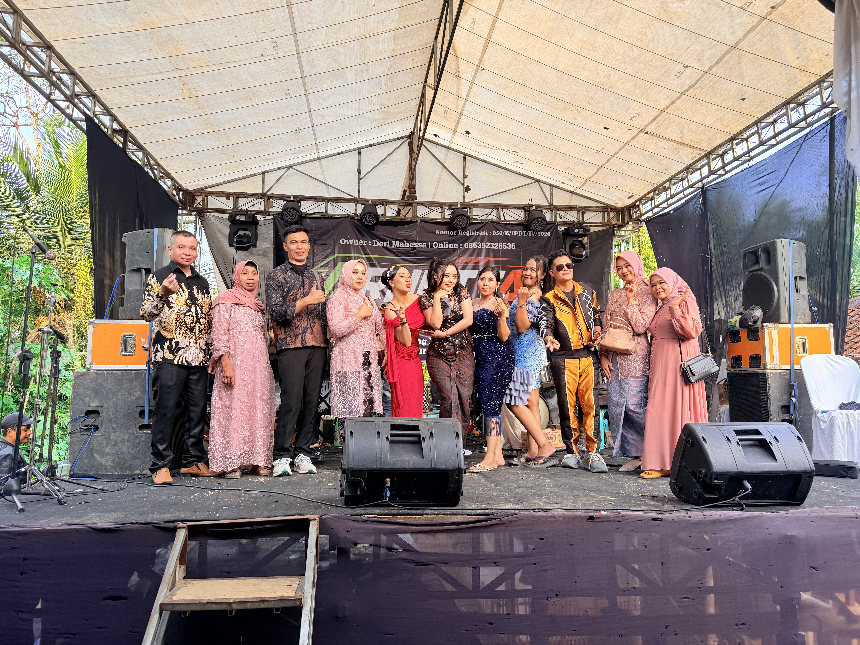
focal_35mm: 24
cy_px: 322
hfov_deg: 71.6
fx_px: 596
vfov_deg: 56.8
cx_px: 430
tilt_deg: +3.2
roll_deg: +1.7
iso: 80
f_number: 1.78
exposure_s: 1/196
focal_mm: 6.76
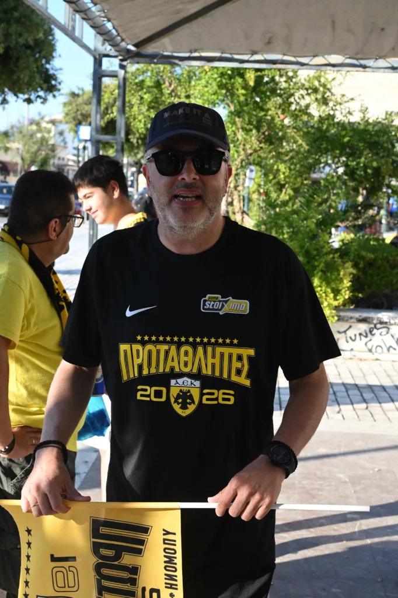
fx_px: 796
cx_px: 199
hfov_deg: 28.1
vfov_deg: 41.1
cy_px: 299
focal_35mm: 48
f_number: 9
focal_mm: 48
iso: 500
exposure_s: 1/320
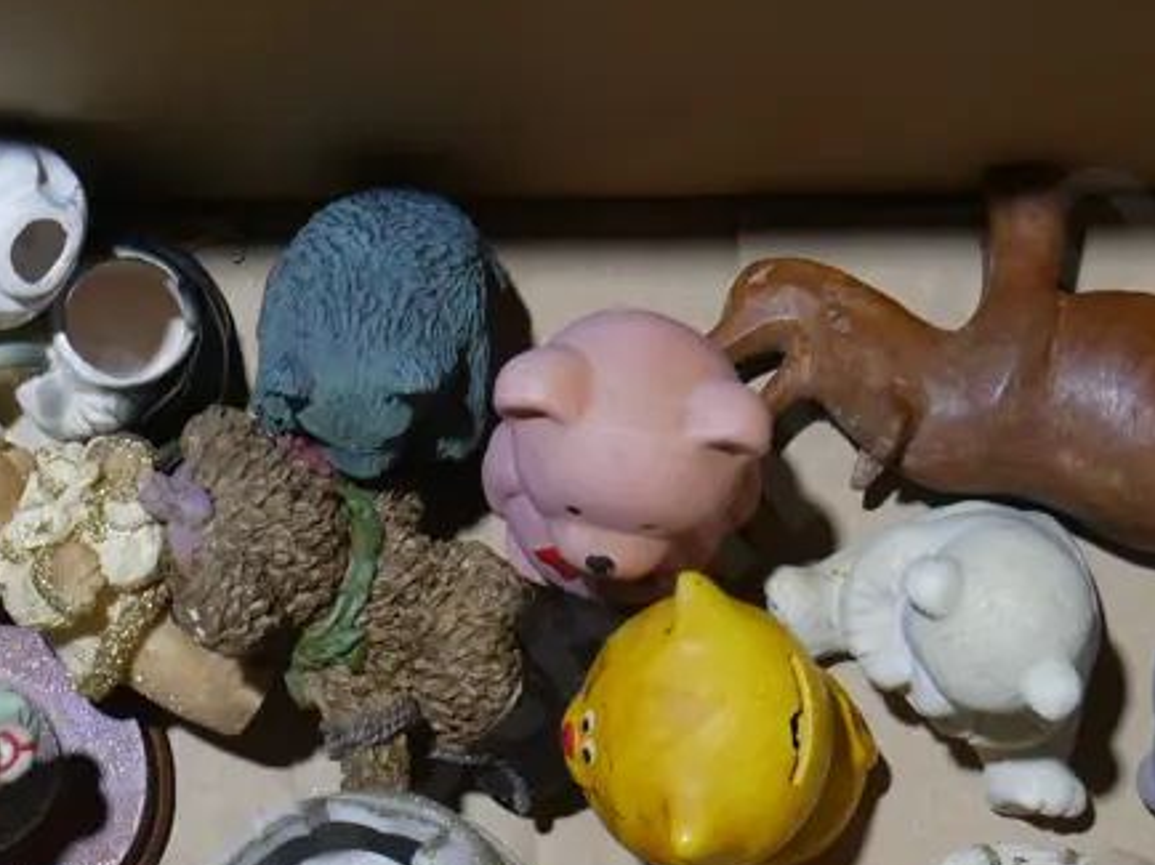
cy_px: 820
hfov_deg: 14.4
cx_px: 309
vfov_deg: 10.7
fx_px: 4569
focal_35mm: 137
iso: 400
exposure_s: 1/60
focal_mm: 29
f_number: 5.4
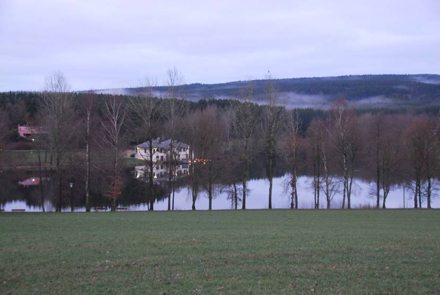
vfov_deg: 22.7
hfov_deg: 33.4
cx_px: 220
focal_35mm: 60
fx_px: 734
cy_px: 148
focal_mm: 40
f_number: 4.5
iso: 640
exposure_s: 1/8
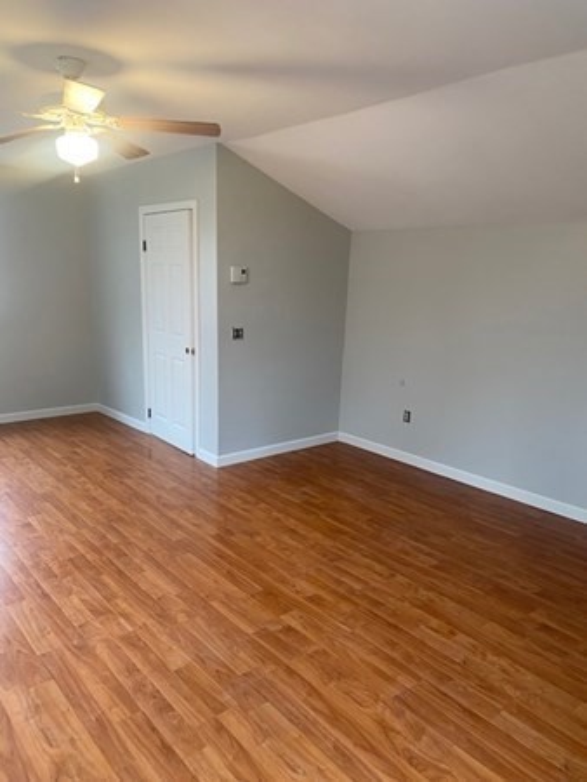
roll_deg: -1.3
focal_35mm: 26
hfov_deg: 53.1
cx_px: 294
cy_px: 391
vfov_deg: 67.3
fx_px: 587
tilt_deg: -10.4
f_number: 1.8
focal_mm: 4.25
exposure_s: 1/60
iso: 125
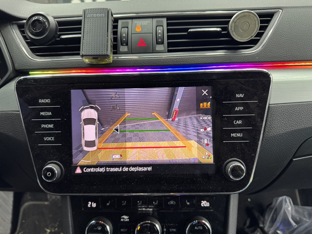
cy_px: 117
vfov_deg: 56.8
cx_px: 156
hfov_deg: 71.6
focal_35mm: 24
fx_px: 216
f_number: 1.78
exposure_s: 1/64
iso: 200
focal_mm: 6.76
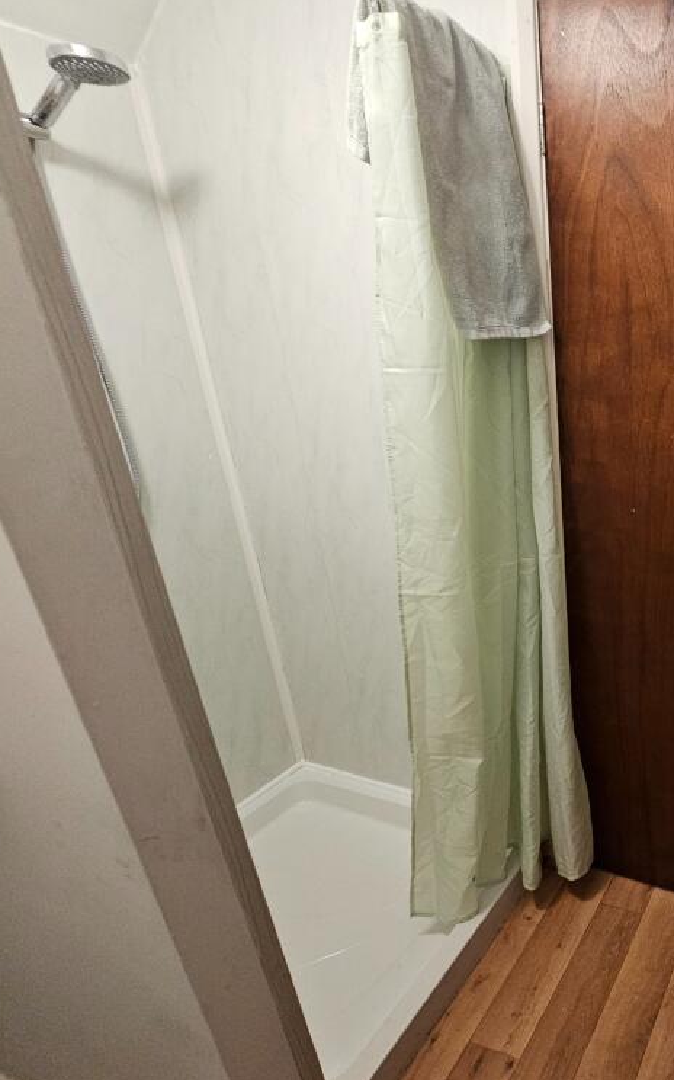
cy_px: 552
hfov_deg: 47.5
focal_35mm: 19
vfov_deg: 88.0
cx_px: 720
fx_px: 559
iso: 640
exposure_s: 1/30
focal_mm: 2.2
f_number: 2.2
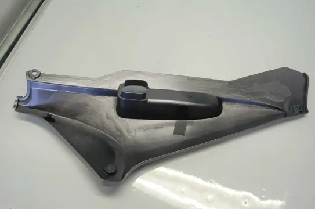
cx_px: 158
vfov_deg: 38.2
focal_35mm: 34
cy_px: 104
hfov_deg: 55.2
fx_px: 301
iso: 400
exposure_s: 1/60
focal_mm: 23
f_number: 4.5
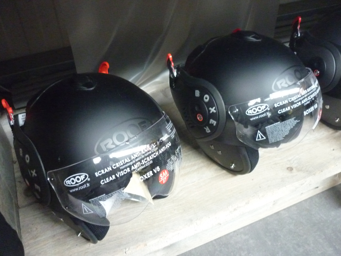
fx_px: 325
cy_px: 128
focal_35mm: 33
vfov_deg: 42.9
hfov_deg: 55.4
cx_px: 170
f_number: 2.8
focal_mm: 5.5
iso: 800
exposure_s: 1/20
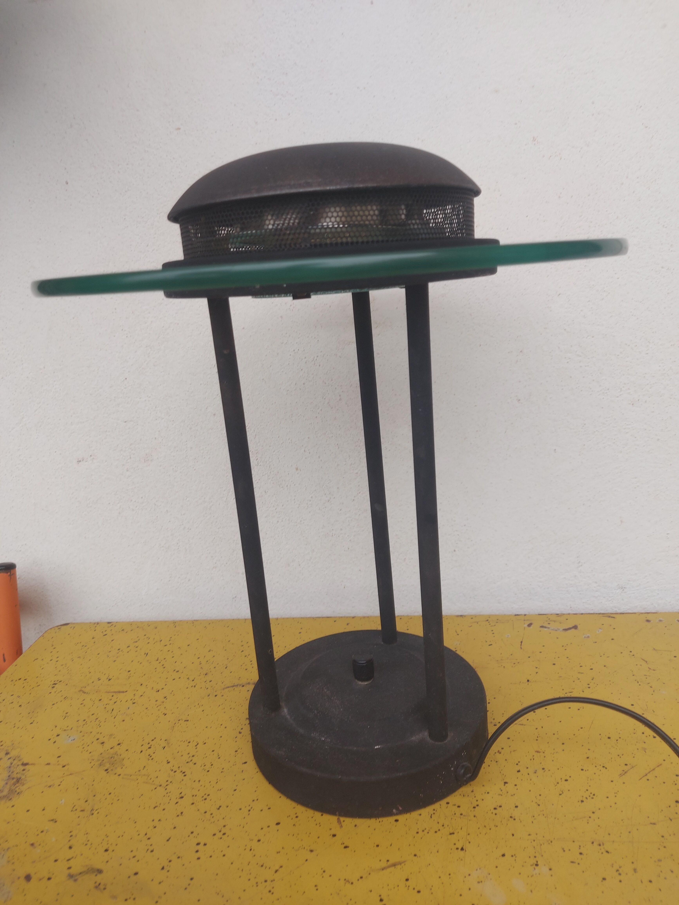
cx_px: 340
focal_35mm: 24
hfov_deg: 56.8
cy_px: 452
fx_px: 628
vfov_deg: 71.6
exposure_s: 1/120
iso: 32
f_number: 1.8
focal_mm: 5.23
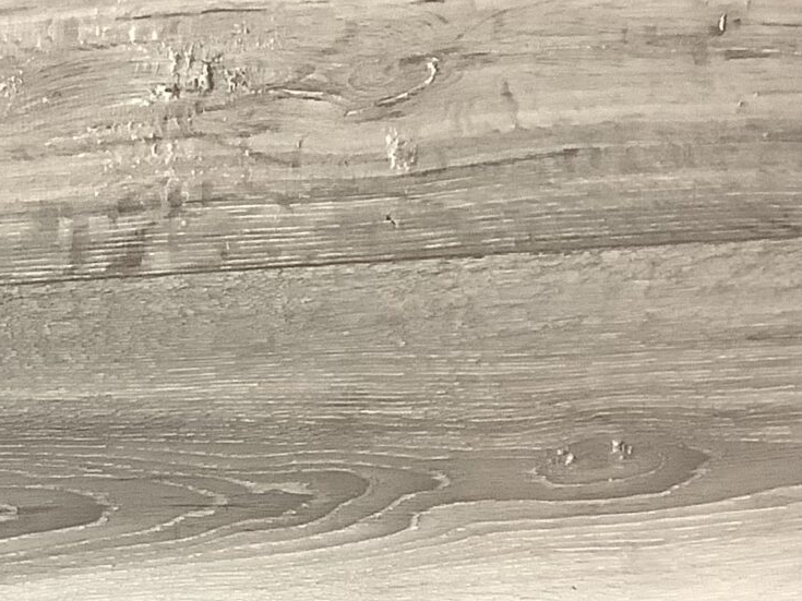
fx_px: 2502
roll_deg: +1.5
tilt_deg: -22.6
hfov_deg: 16.5
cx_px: -424
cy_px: 688
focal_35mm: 108
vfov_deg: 13.4
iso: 125
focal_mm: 3.3
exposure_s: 1/60
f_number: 2.4
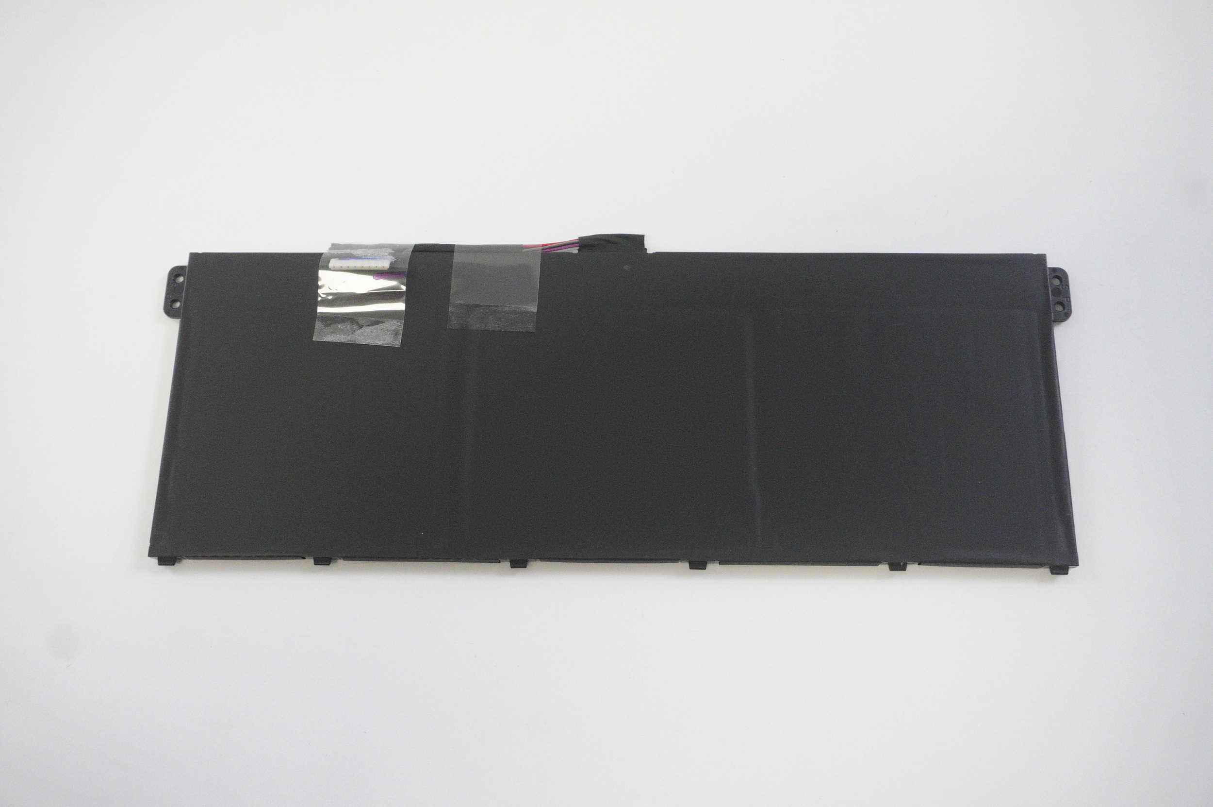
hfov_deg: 57.3
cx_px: 606
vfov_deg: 39.9
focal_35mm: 33
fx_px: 1111
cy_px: 404
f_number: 5.6
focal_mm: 22
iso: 5000
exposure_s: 1/250
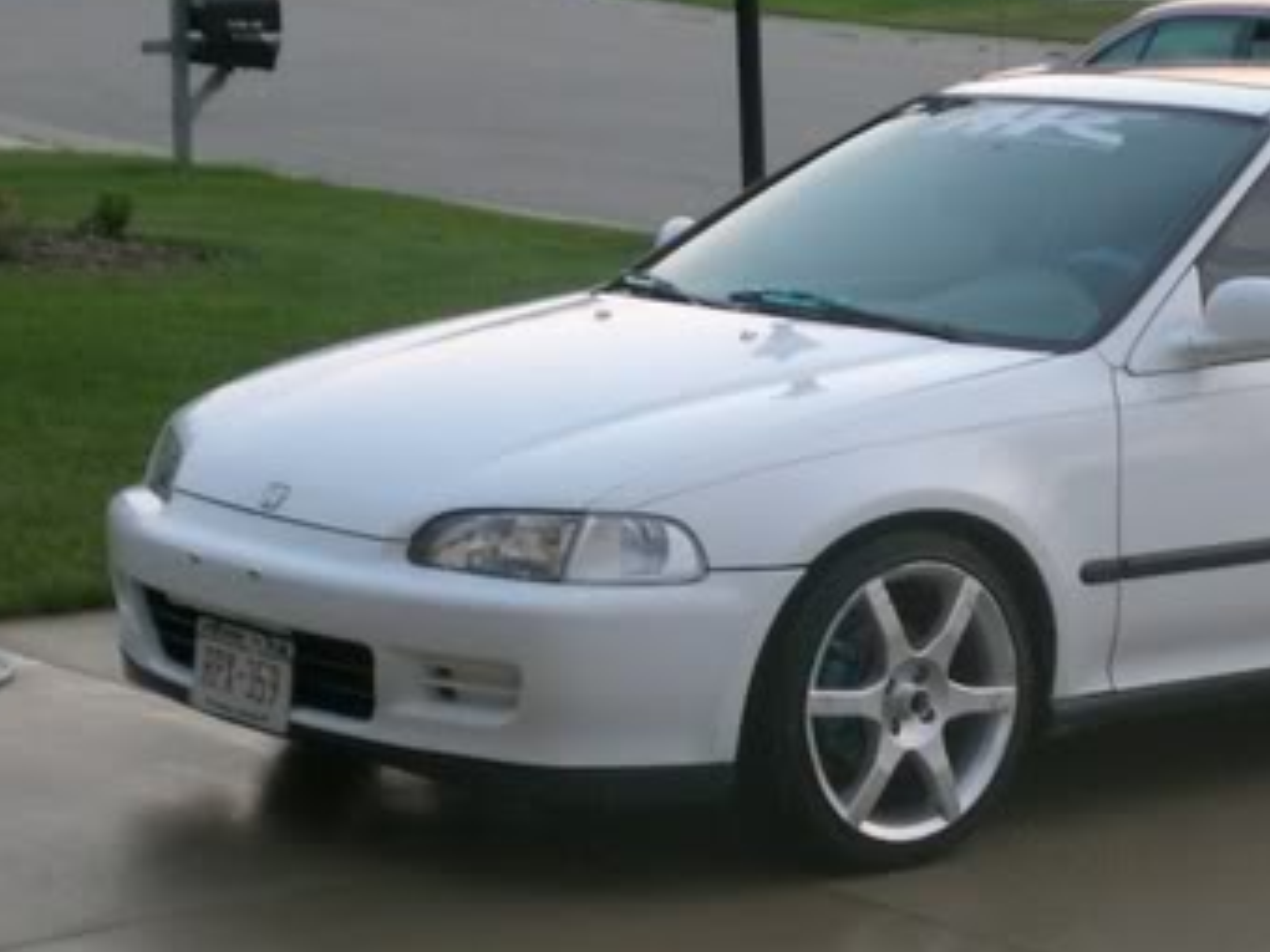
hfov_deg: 20.3
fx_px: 3522
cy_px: 605
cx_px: 979
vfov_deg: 15.4
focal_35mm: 96
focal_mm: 8.44
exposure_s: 1/60
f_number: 3.6
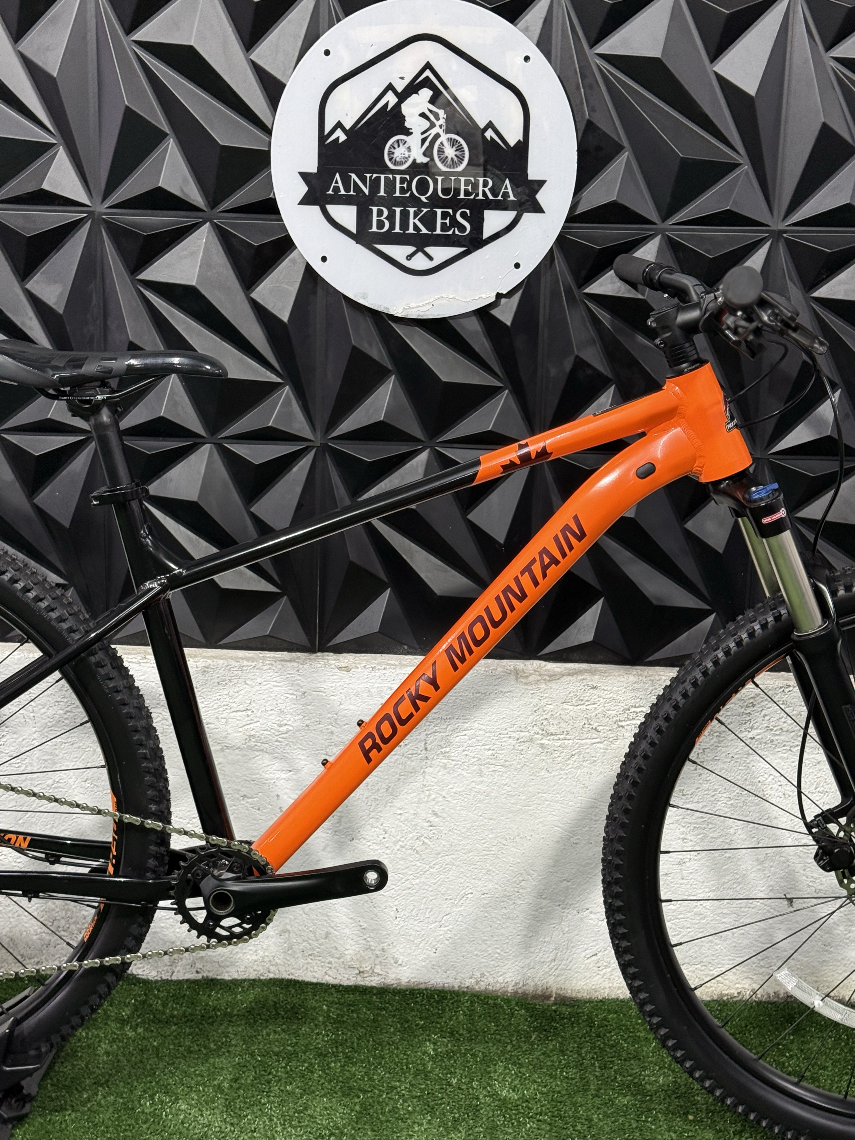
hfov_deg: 30.3
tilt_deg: -10.3
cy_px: 570
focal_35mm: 48
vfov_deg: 39.7
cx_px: 428
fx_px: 1581
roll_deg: -1.6
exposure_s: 1/60
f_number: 1.78
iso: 160
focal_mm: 6.76
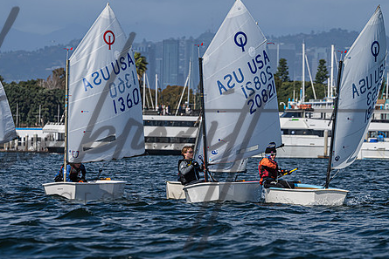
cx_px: 181
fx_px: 4356
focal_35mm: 403
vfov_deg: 3.4
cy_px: 156
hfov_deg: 5.1
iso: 320
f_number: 9
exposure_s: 1/1250
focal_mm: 270
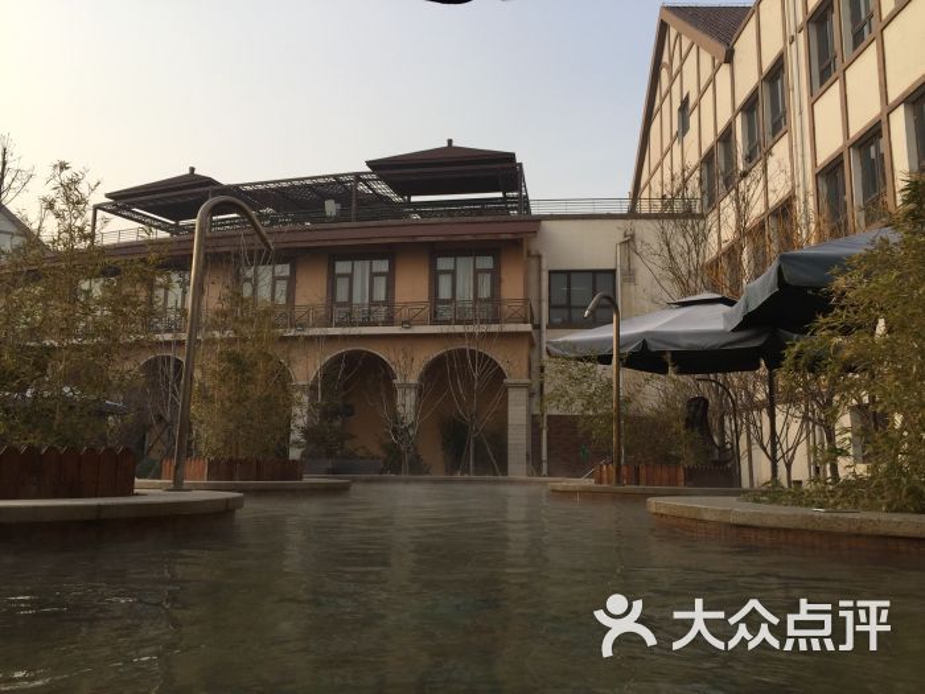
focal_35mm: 29
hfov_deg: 61.7
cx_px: 462
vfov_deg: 48.2
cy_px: 347
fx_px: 775
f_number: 2.2
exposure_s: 1/760
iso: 32
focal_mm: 4.15
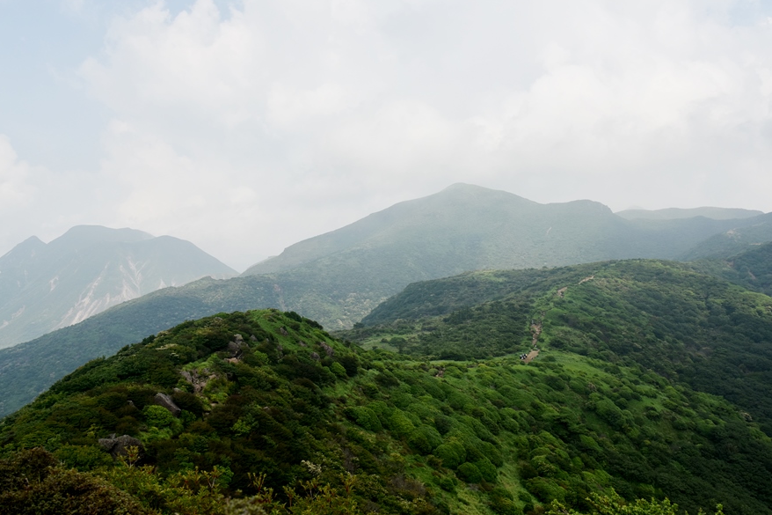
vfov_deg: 46.4
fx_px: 600
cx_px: 411
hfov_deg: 65.4
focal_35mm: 28
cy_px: 246
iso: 200
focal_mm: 24
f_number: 8
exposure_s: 1/640
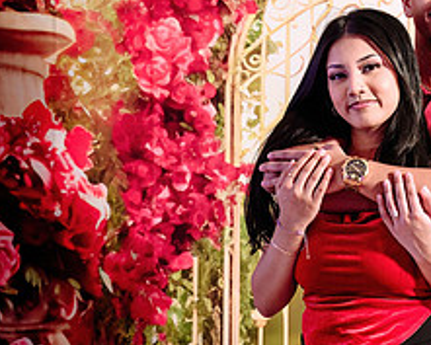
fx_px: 1161
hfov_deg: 20.3
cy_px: 192
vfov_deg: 16.9
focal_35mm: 91
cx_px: 433
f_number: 2.8
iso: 1000
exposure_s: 1/80
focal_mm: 37
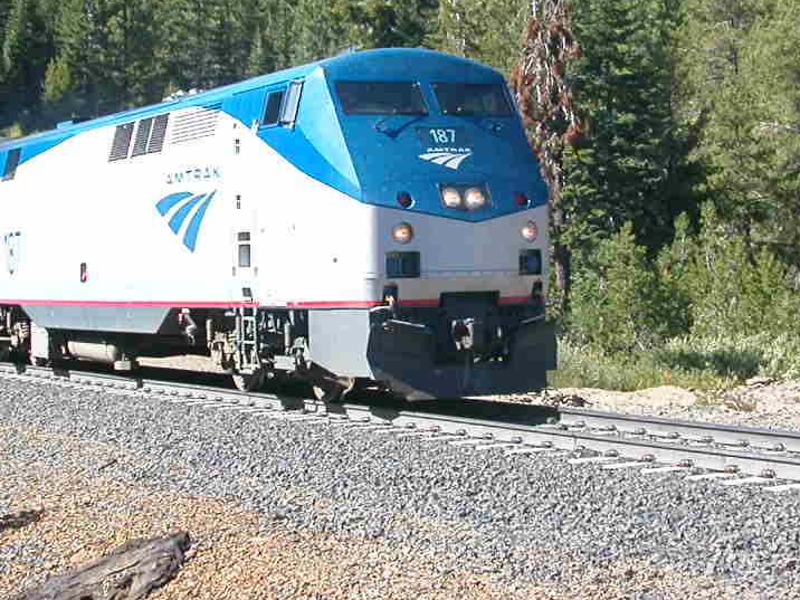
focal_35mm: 83
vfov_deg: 17.7
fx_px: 1918
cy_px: 191
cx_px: 492
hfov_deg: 23.5
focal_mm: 8.9
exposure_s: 1/324
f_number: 3.4
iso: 100
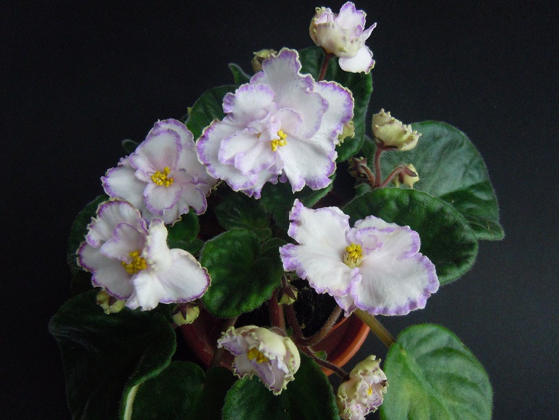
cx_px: 280
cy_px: 210
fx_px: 485
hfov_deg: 59.9
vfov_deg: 46.8
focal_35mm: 30
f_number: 3.5
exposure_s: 1/125
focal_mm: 5.4
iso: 640
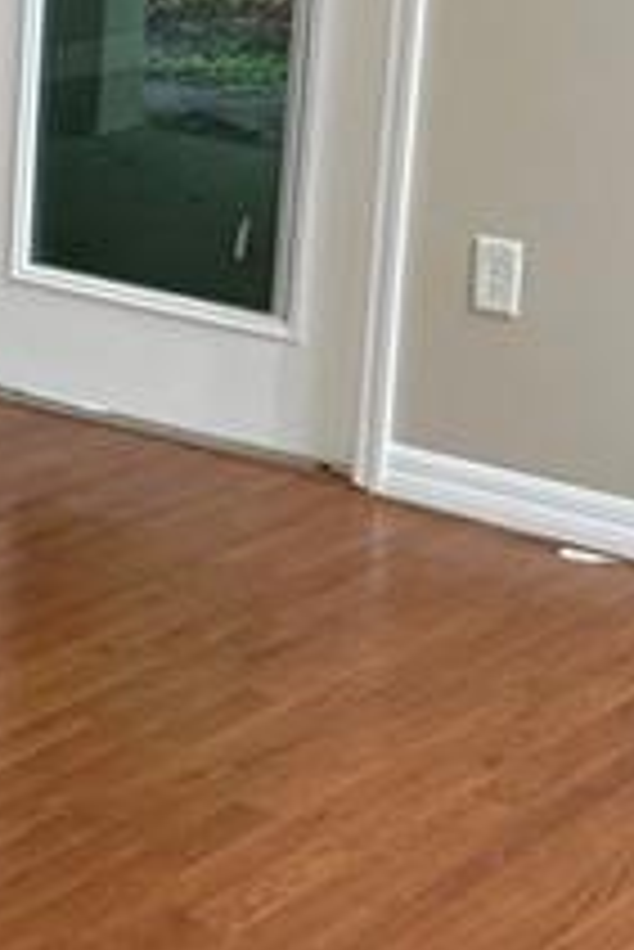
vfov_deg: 16.6
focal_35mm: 121
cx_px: -288
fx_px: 3191
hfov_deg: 11.0
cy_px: 59
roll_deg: -2.6
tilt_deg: -7.7
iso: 200
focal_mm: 6.76
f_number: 1.78
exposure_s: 1/60
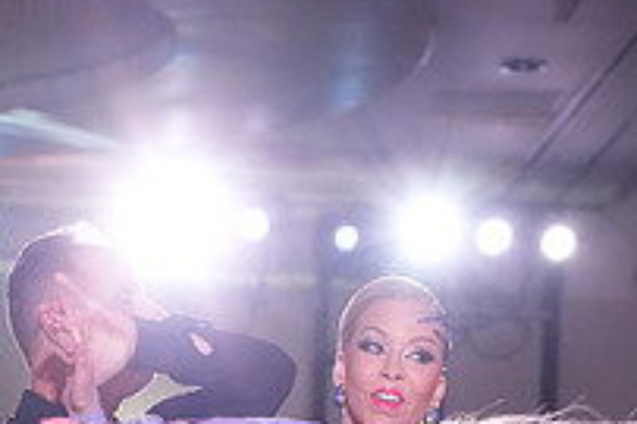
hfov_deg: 8.2
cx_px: 121
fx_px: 4455
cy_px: 842
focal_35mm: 252
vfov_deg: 5.3
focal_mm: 88
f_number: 5
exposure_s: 1/320
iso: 5000
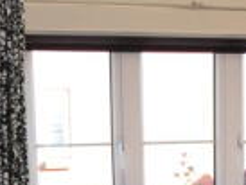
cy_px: 389
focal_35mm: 138
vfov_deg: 9.9
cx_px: 200
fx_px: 982
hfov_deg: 14.2
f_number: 4
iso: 360
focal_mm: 20
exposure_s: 1/125
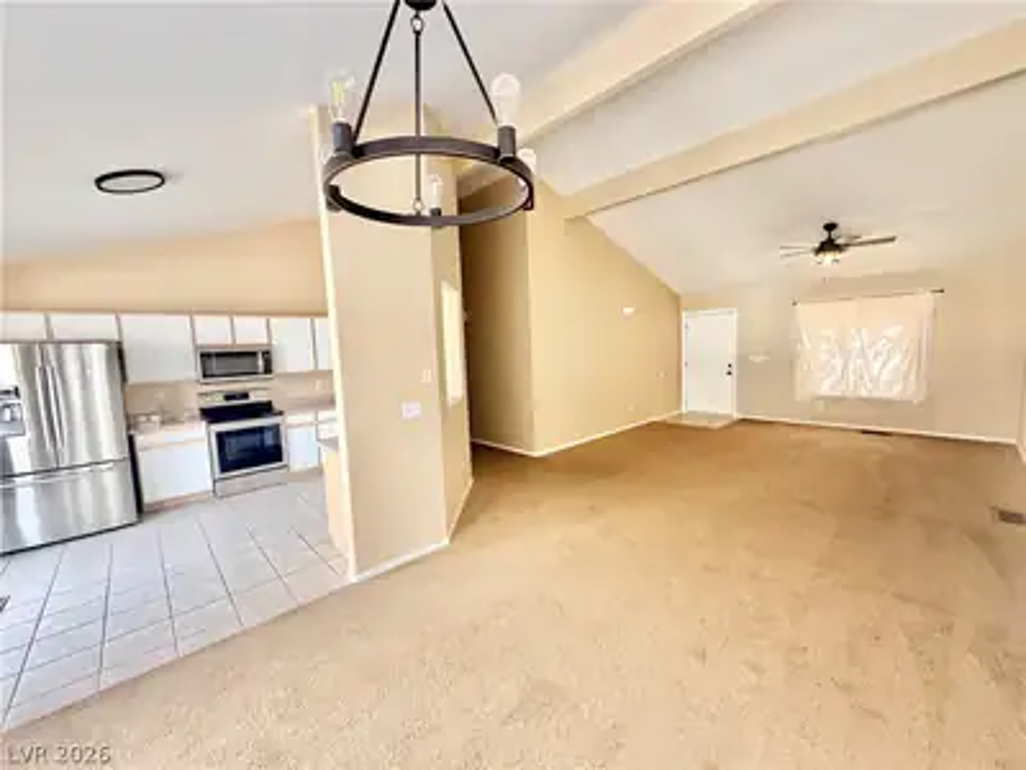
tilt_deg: -5.6
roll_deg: +1.8
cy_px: 385
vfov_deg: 85.7
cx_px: 513
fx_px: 415
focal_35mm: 14
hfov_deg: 102.1
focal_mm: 2.22
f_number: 2.2
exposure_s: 1/99
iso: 100
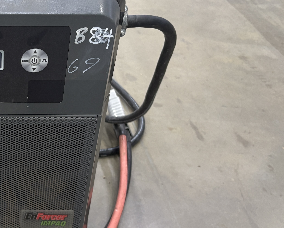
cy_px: 123
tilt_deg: -37.3
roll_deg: +1.4
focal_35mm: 59
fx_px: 496
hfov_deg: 29.3
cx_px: -17
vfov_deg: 25.8
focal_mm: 5.96
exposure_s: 1/60
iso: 125
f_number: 1.6
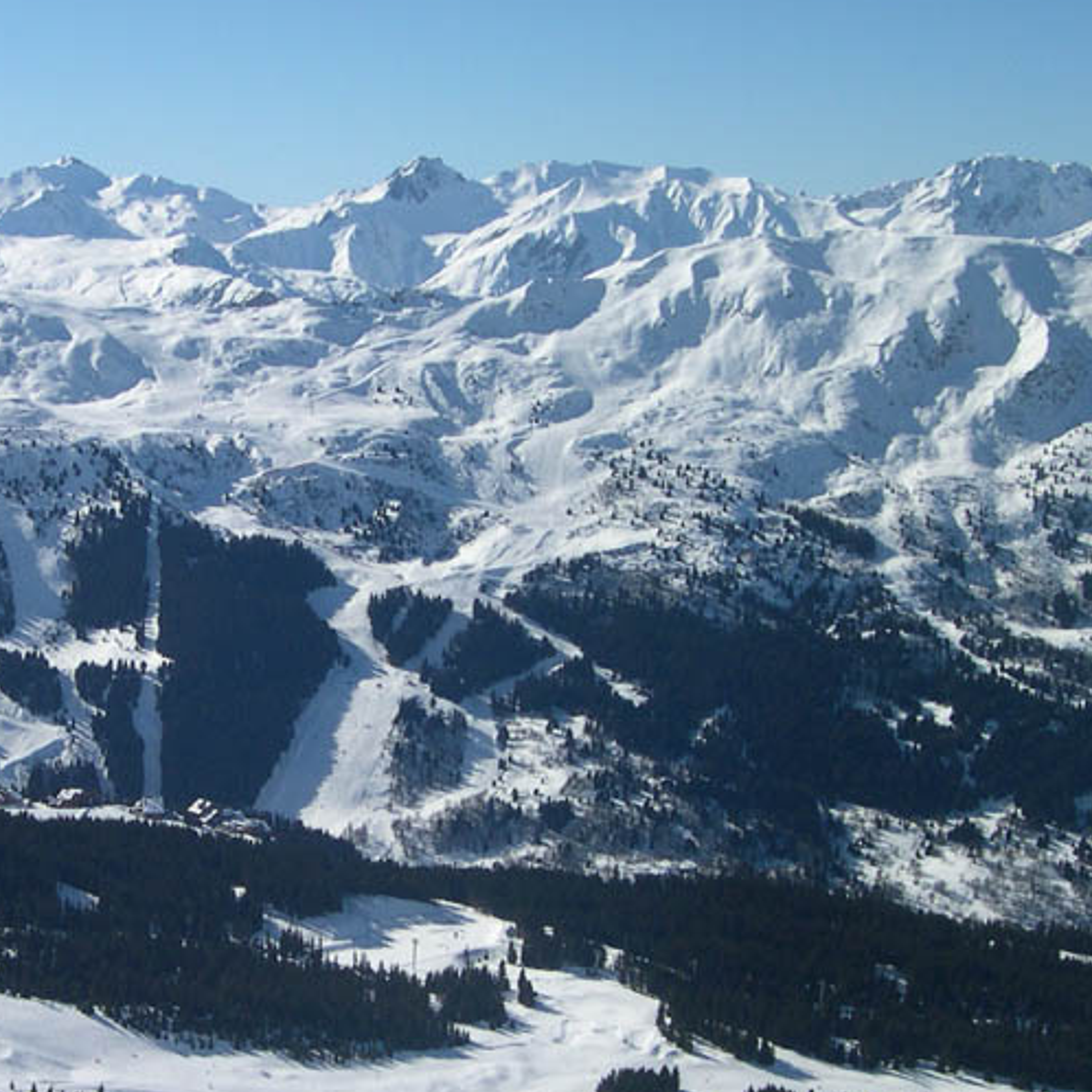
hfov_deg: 24.6
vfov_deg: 24.9
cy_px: 669
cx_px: 232
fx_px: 2463
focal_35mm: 69
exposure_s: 1/445
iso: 100
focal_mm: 8
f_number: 7.6
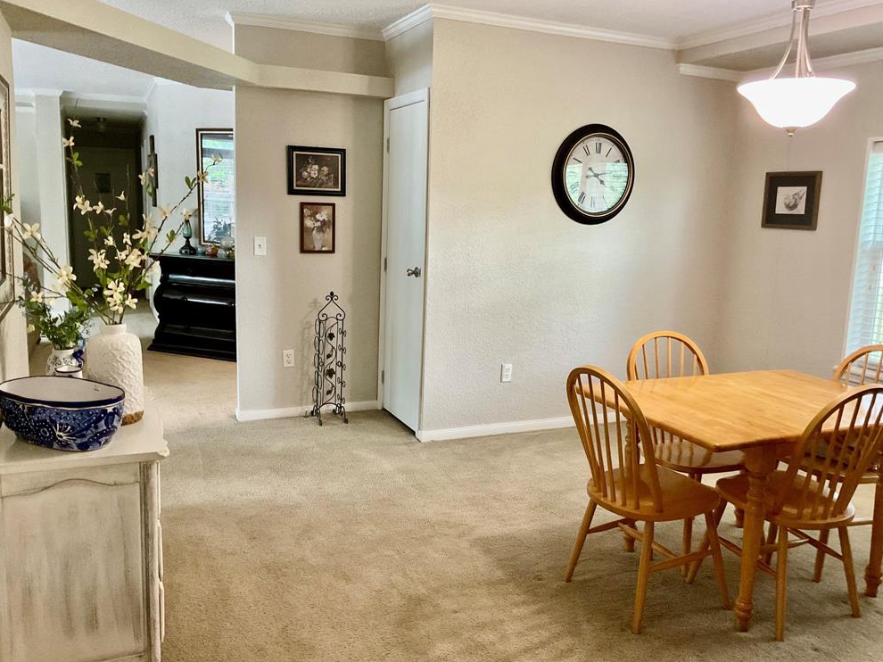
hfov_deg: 60.0
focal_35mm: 30
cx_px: 433
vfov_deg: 46.8
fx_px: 765
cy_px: 329
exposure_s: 1/60
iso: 250
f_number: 1.8
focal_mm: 3
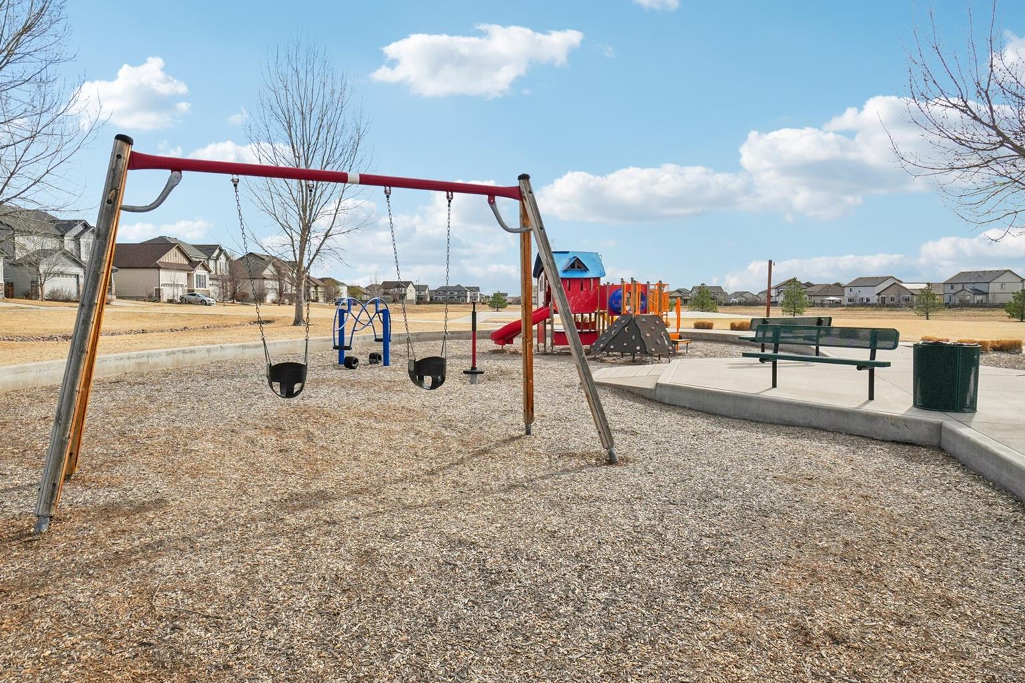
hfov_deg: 74.8
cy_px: 350
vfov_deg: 54.1
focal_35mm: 24
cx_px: 502
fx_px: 670
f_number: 8
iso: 400
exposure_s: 1/2500
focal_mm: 15
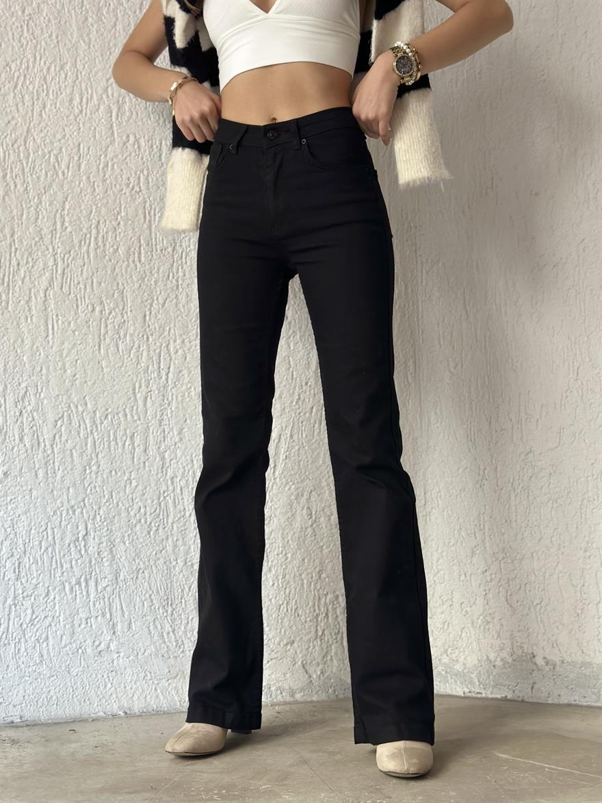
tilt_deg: +3.0
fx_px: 1113
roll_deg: +0.8
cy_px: 402
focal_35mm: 48
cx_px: 301
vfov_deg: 39.7
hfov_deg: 30.3
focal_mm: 6.86
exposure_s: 1/60
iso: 200
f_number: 1.78
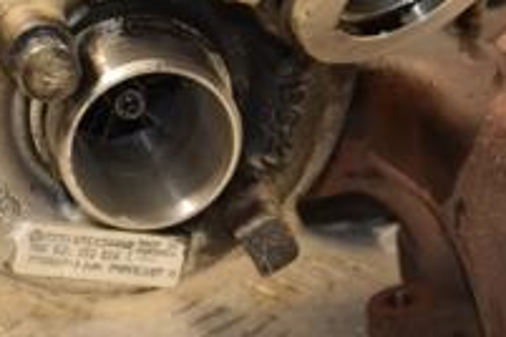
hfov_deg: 6.6
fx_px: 4399
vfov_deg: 4.4
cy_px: 136
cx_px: 141
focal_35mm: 313
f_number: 5.3
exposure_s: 1/125
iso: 800
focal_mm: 70
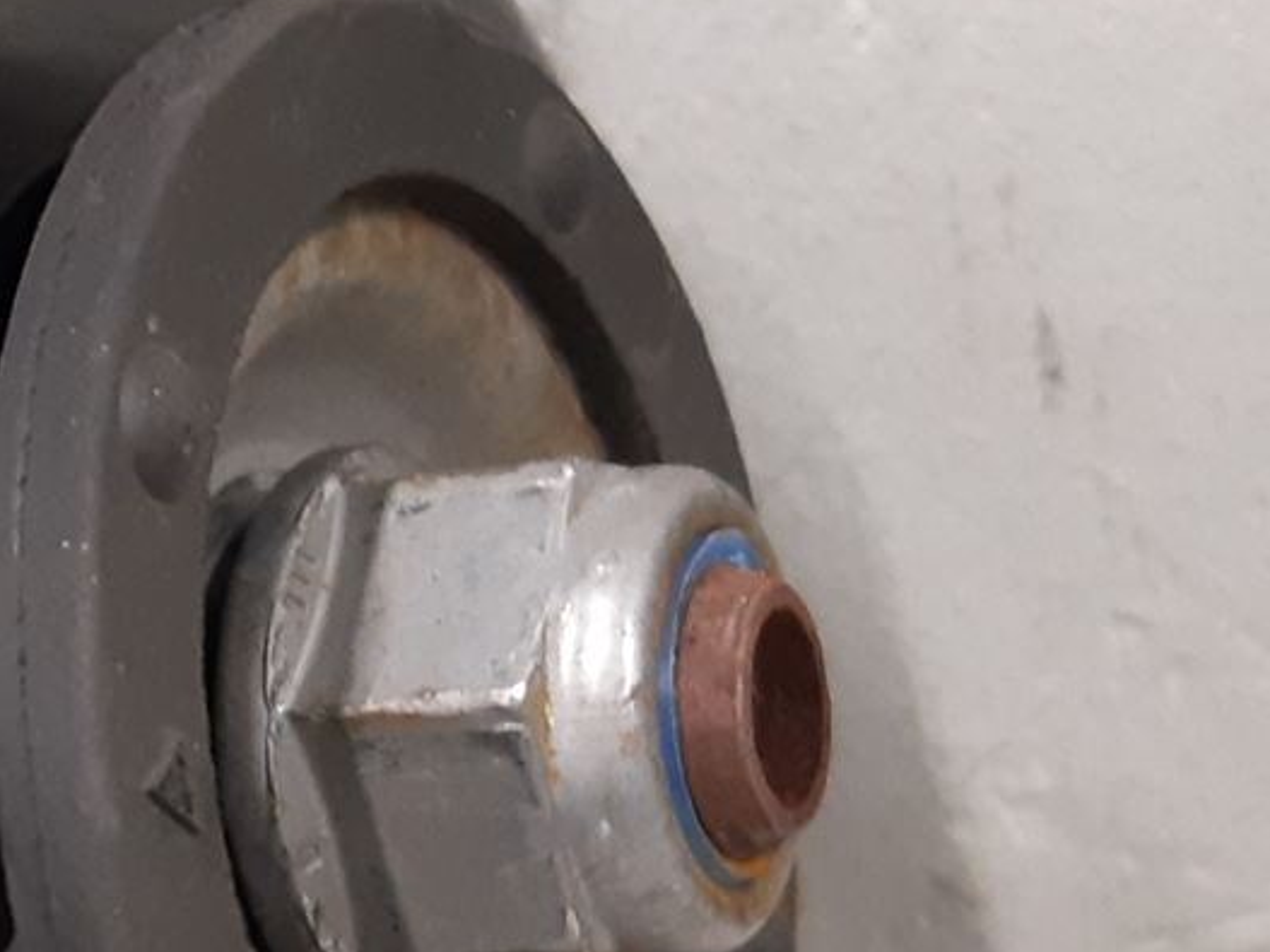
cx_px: -311
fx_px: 3705
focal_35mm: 101
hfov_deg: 18.3
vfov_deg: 14.5
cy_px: 897
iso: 200
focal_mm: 3.93
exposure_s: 1/25
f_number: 1.7
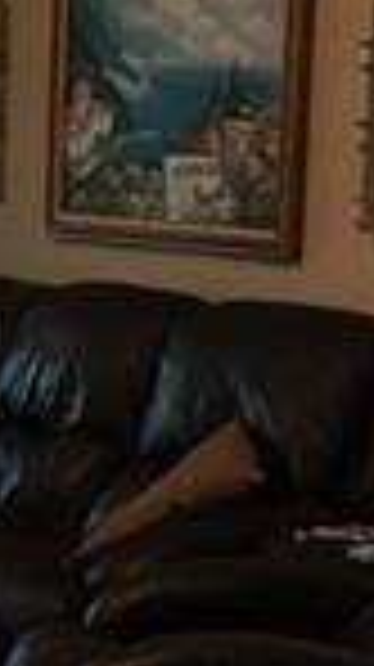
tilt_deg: -8.2
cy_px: 490
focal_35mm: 164
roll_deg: -0.9
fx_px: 2898
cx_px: -631
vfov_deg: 13.1
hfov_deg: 6.8
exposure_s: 1/30
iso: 64
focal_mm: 4.15
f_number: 2.2
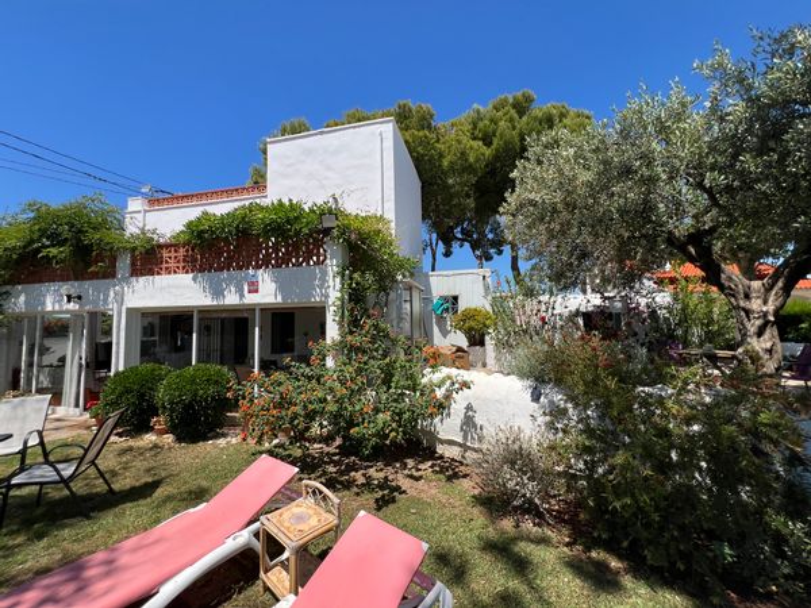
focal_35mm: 13
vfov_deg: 89.9
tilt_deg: +4.1
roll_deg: +1.8
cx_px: 406
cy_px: 304
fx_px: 305
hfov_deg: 106.2
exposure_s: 1/1488
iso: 32
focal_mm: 1.57
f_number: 1.8
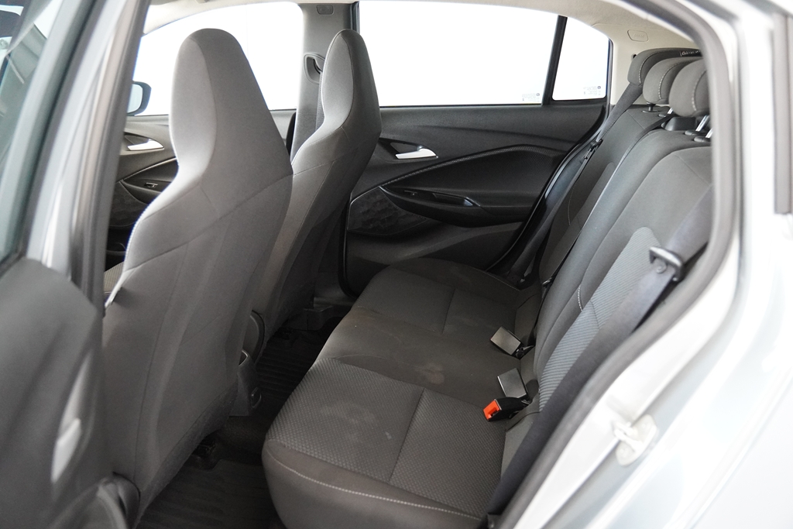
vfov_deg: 41.7
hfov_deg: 59.5
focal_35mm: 32
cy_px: 264
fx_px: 694
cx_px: 396
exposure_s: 1/160
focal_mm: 21
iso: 4000
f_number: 2.8
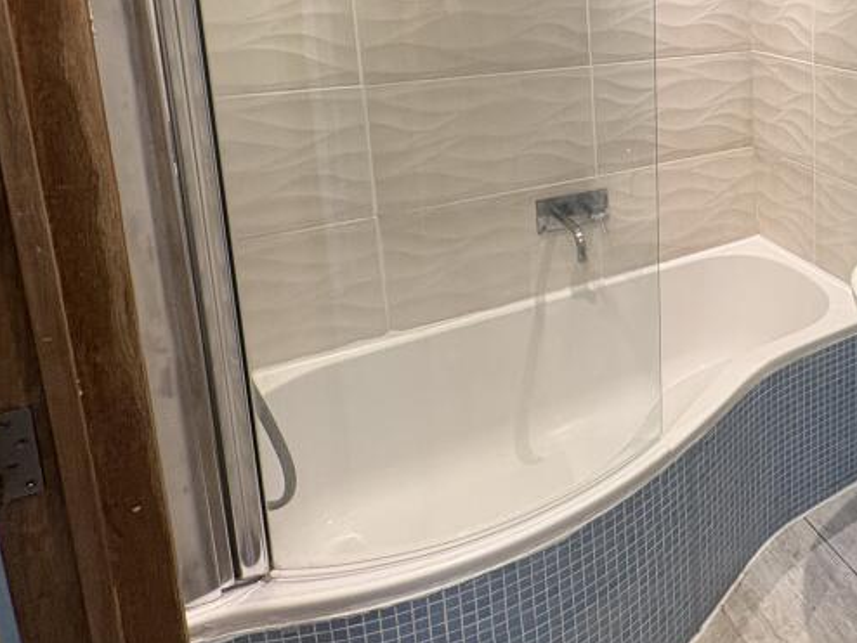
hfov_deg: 50.7
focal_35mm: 29
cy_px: 80
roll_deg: -0.9
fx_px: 718
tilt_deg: -9.2
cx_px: 843
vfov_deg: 44.5
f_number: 2.2
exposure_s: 1/100
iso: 125
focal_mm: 2.22
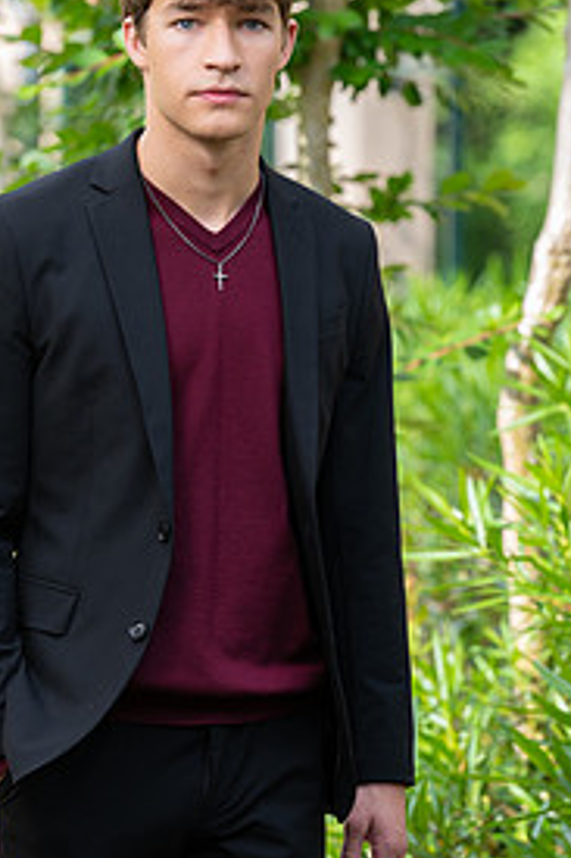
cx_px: 212
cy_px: 384
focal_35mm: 254
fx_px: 6050
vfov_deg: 8.1
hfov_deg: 5.4
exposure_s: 1/200
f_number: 4.5
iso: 160
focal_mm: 155
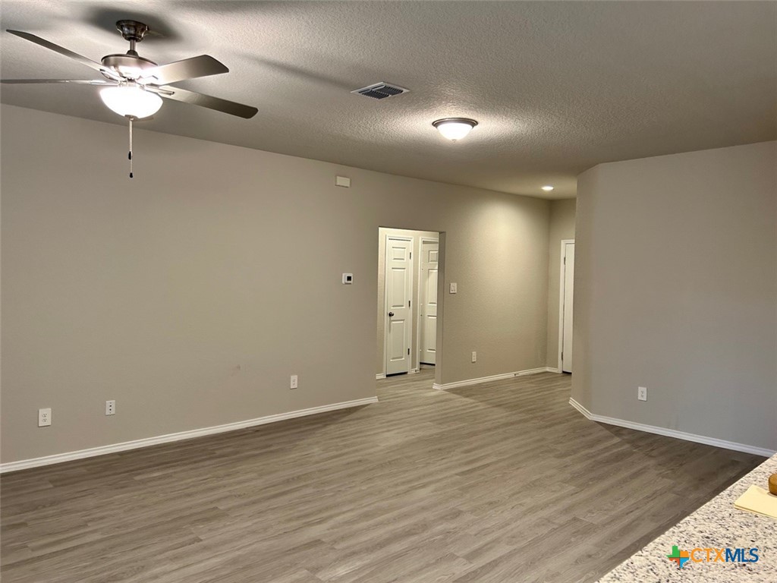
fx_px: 584
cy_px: 292
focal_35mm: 26
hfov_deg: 67.3
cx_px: 388
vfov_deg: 53.1
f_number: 1.5
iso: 125
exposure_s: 1/60
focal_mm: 5.7
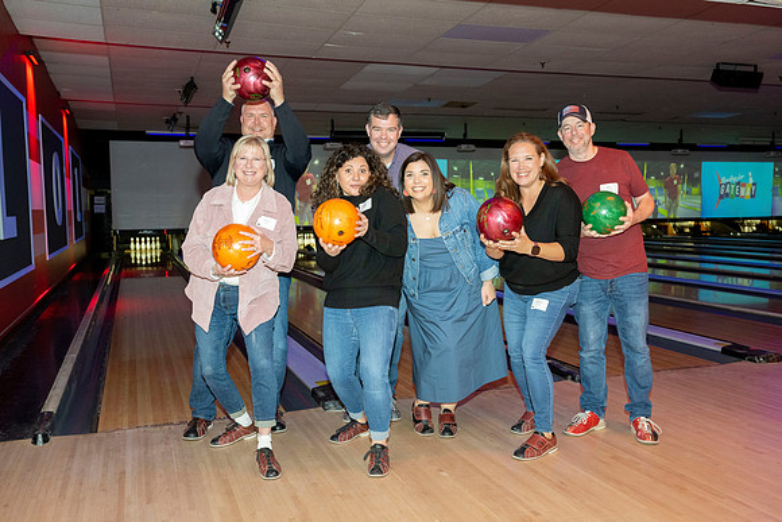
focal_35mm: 32
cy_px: 261
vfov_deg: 41.2
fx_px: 694
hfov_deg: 58.8
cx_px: 391
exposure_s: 1/60
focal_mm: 31.5
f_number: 5.6
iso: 1600
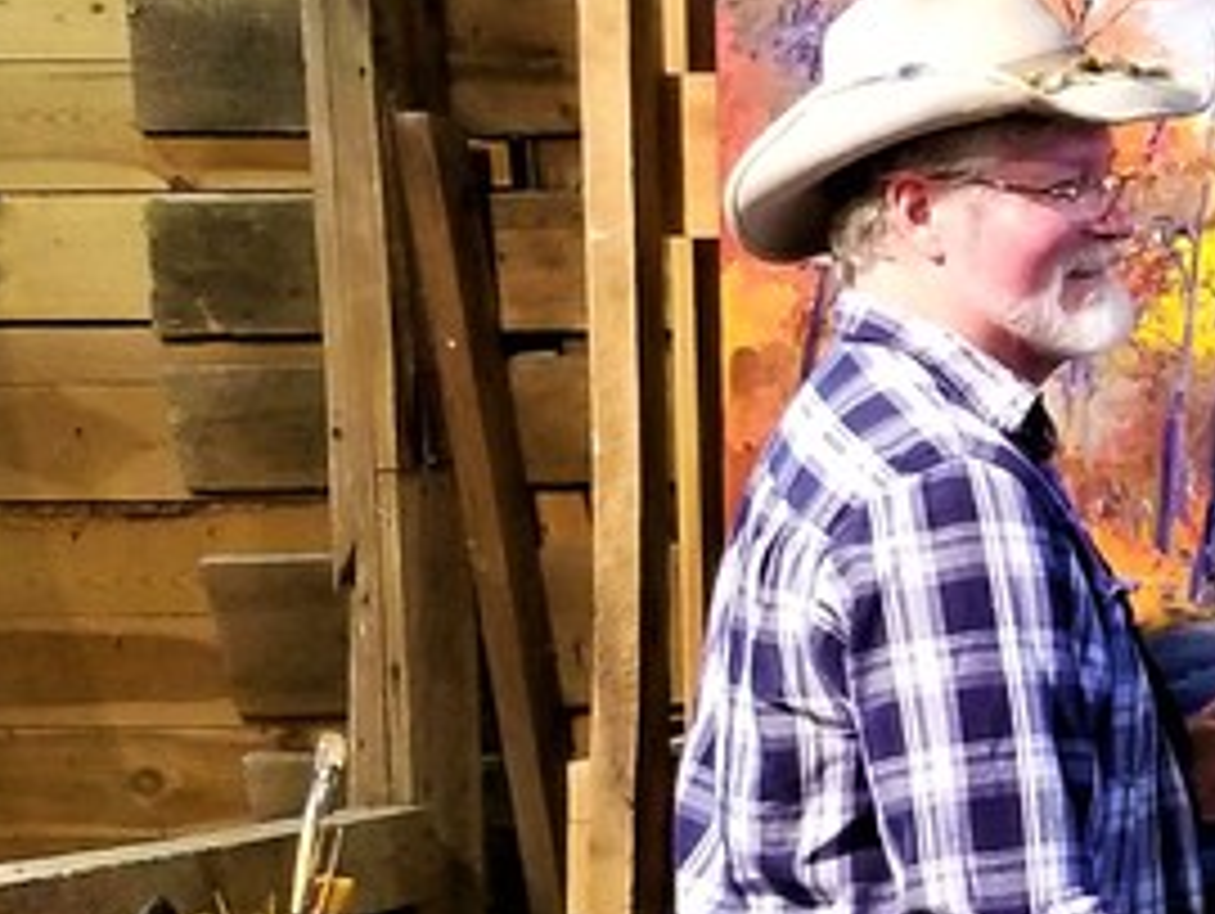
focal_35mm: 77
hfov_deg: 22.7
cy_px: 770
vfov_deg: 18.9
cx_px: 1562
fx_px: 2705
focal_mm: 4.3
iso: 250
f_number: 1.7
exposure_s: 1/30
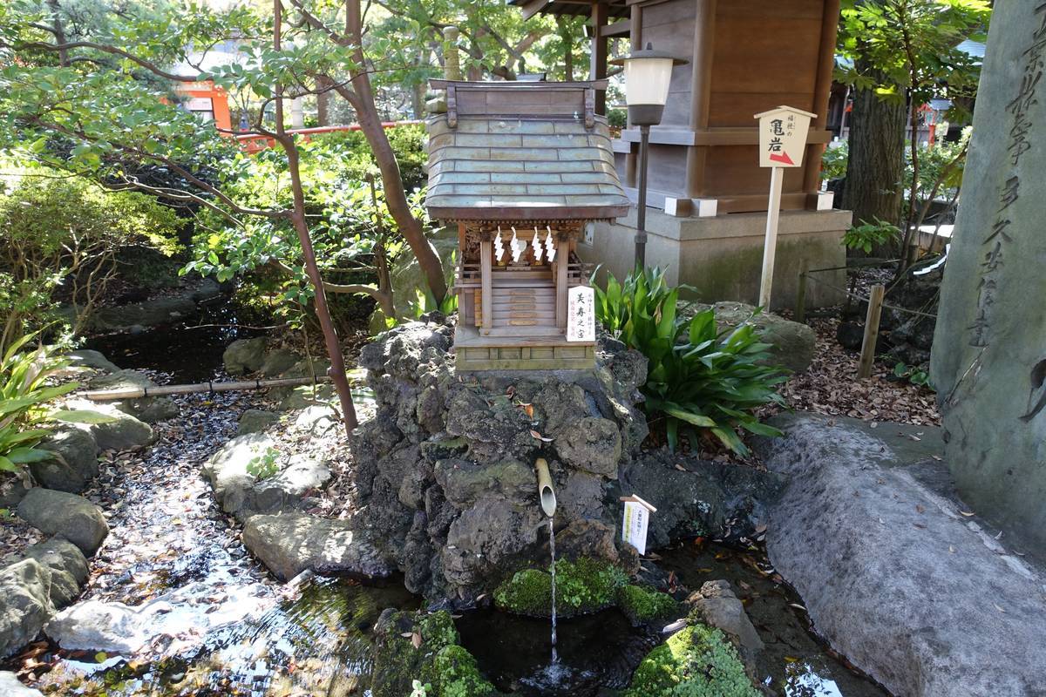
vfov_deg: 53.1
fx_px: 697
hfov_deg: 73.7
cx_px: 523
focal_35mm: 24
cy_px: 348
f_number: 2.8
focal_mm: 8.8
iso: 320
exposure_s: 1/100
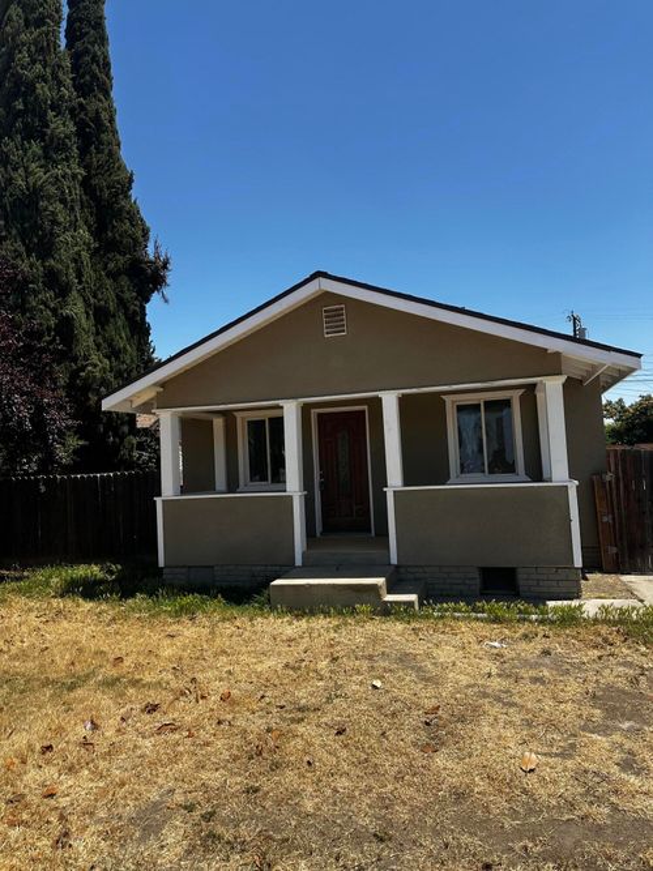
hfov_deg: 56.8
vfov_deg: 71.6
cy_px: 436
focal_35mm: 24
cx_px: 326
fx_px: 604
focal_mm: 6.86
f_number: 1.78
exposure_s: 1/4016
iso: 80
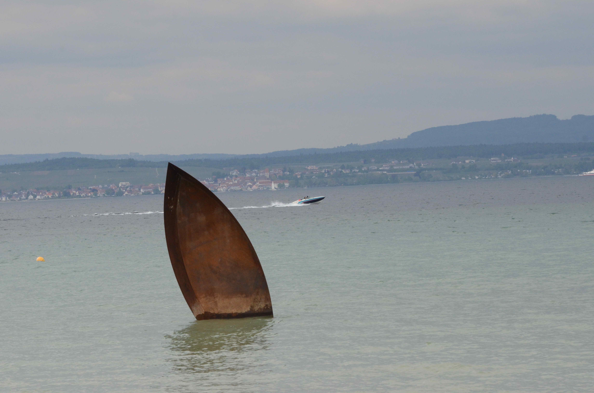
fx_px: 2766
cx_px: 297
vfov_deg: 8.1
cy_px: 196
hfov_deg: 12.3
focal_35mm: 168
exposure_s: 1/2000
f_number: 11
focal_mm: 112
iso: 1600
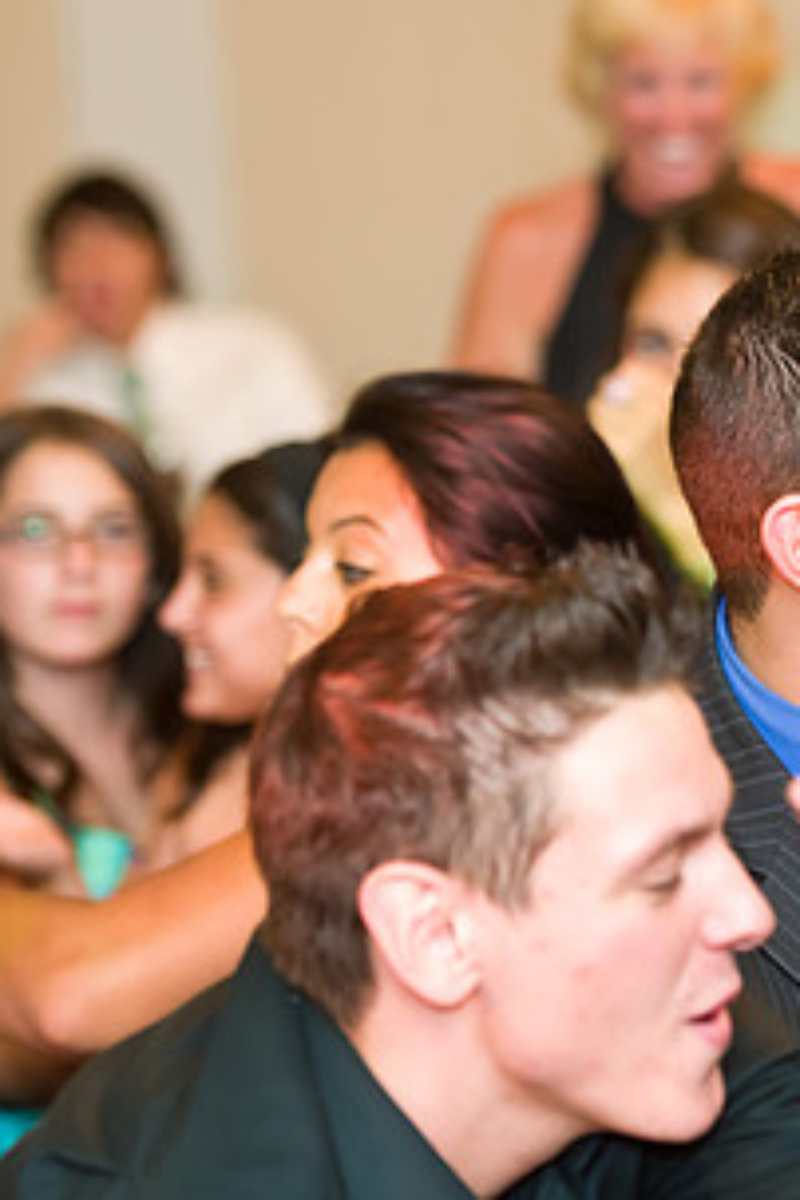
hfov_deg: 6.8
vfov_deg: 10.2
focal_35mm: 201
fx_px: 6699
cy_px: 483
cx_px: 935
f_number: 3.2
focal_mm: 105
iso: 1600
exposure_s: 1/125
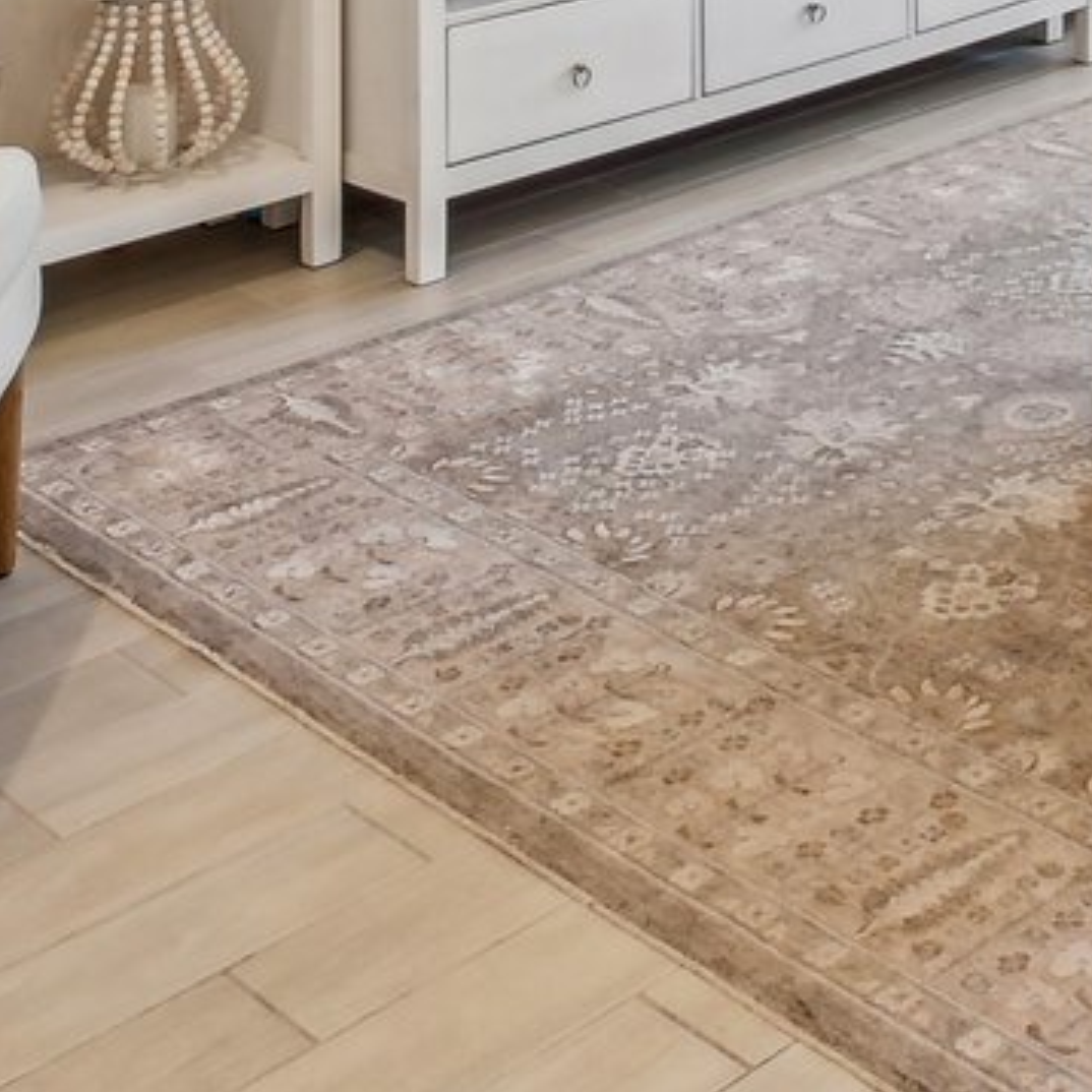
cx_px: 1315
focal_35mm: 68
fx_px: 2427
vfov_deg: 20.8
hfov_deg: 23.2
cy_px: -631
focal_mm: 14
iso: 400
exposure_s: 1/10
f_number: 8
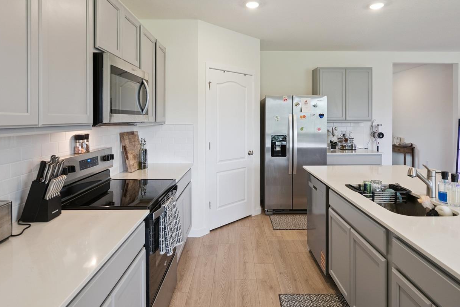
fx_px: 268
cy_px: 121
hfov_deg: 81.2
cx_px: 237
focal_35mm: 21
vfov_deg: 59.0
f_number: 9
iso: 800
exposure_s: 1/50
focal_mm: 16
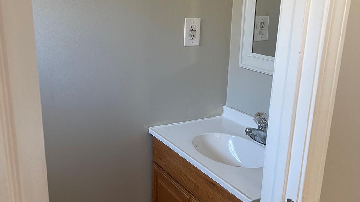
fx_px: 363
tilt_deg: -16.8
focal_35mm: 38
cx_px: 180
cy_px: 109
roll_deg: -1.3
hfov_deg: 52.8
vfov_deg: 31.2
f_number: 1.6
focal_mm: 5.1
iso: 160
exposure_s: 1/60
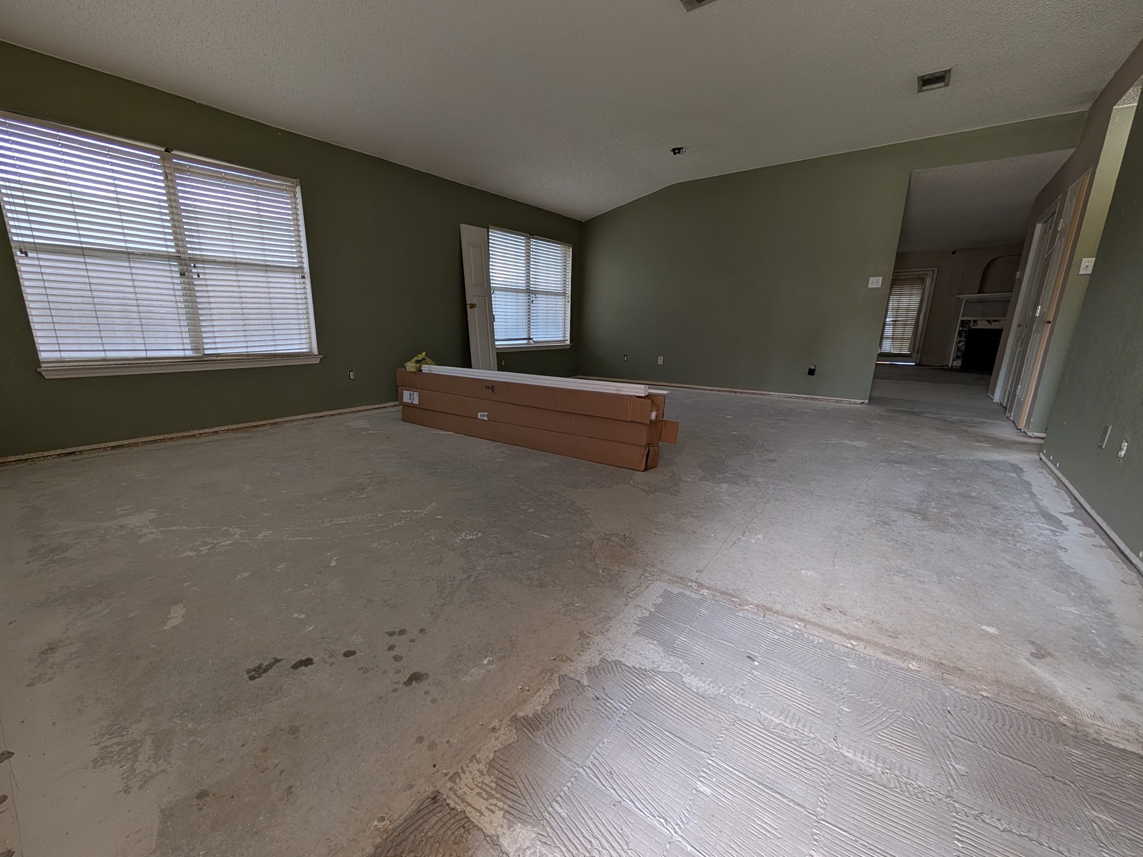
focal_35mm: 13
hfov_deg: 106.0
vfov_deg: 89.9
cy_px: 435
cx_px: 534
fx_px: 429
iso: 66
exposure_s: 1/60
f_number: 1.7
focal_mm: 2.02
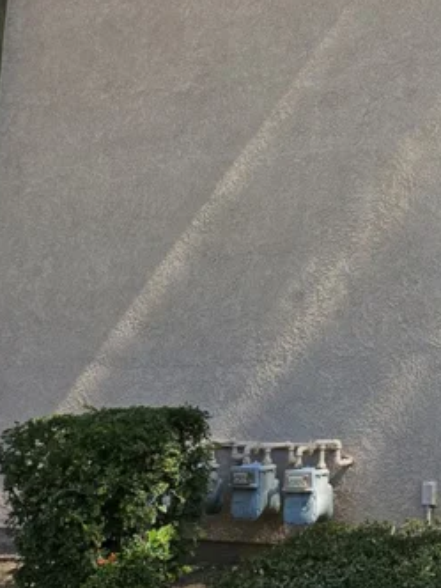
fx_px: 917
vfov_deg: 34.8
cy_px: 152
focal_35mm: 54
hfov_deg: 24.9
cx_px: 500
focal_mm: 5
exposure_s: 1/1517
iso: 50
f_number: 1.8
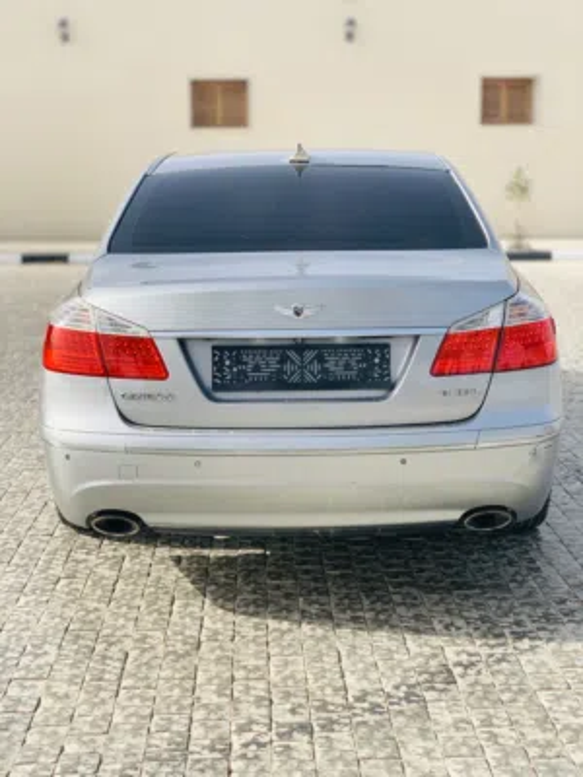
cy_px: 388
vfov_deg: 36.8
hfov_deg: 28.0
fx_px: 1168
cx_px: 292
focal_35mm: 52
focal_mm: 6
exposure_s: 1/749
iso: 16
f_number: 2.4
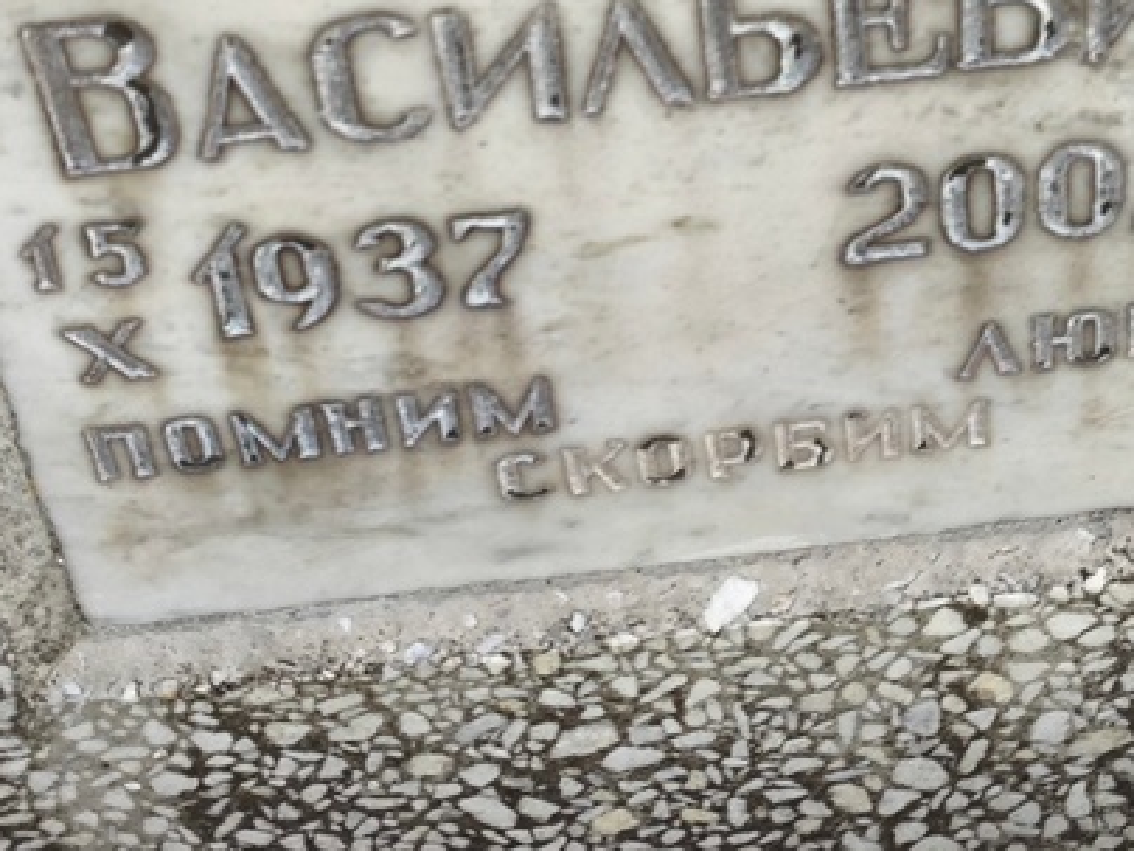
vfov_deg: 14.7
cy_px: 51
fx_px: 3243
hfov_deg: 19.8
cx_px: 644
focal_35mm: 99
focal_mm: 4.71
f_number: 1.7
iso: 50
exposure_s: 1/189
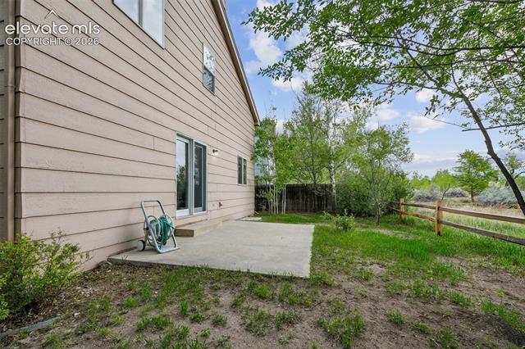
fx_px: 219
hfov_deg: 100.4
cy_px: 174
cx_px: 262
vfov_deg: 77.3
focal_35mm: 15
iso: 640
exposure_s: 1/500
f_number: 9
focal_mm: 10
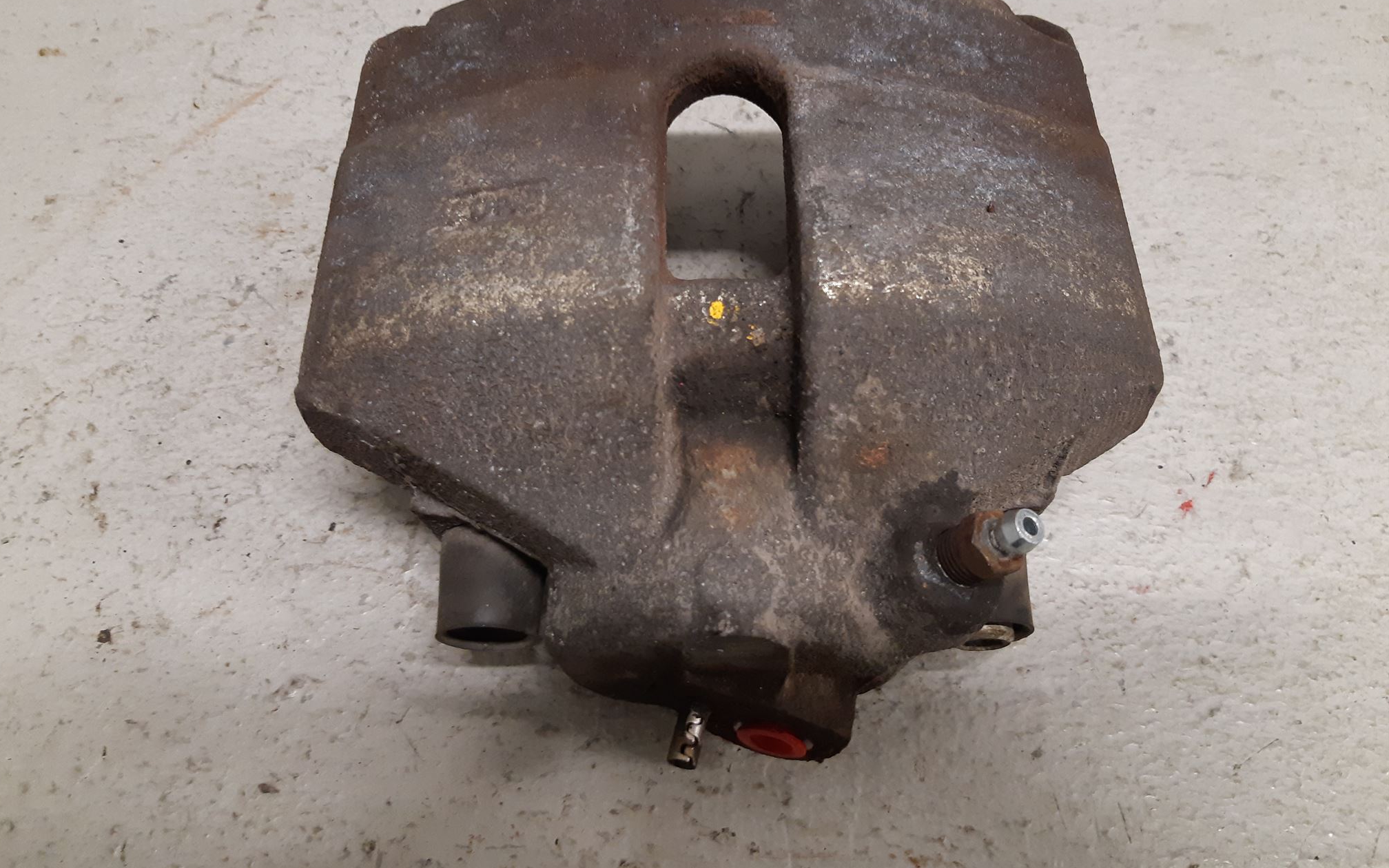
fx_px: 1060
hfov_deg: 66.5
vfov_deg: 44.4
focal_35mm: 28
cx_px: 685
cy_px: 365
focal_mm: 3.93
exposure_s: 1/50
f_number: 1.7
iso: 200
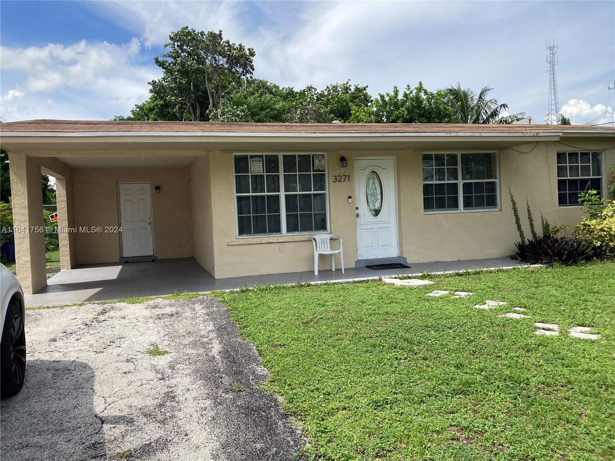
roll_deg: +2.4
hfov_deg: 63.4
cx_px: 308
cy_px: 230
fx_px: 497
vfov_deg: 49.7
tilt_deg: -0.6
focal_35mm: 28
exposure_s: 1/1736
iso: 20
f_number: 1.8
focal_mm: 3.99
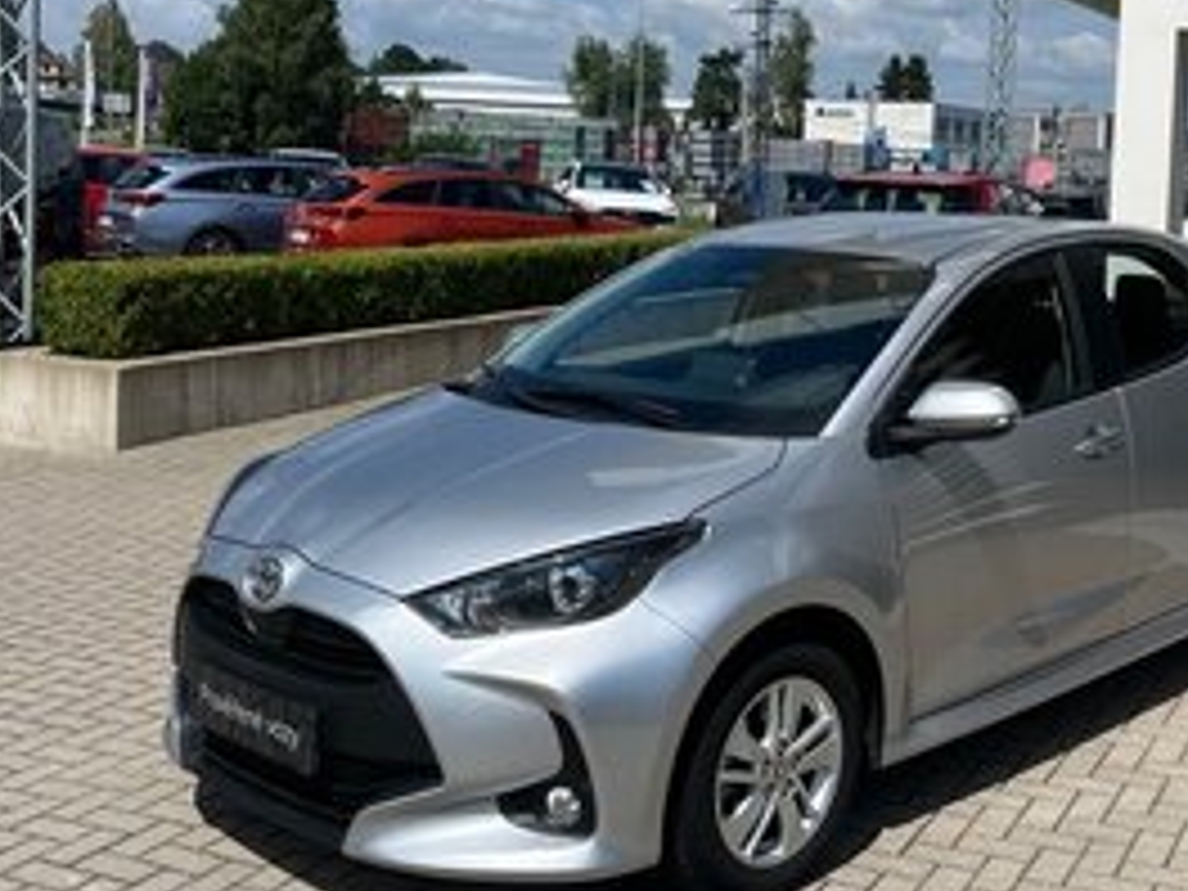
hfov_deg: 39.2
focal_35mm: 48
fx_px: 1647
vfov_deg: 29.9
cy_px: 248
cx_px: 783
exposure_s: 1/7353
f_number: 1.6
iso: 50
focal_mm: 5.1
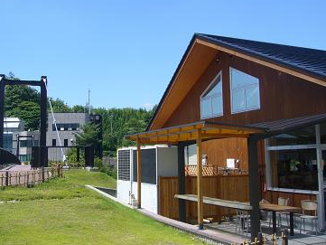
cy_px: 117
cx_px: 139
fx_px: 386
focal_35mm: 41
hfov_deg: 45.6
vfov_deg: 35.2
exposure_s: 1/400
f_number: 5.6
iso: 80
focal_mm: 5.8
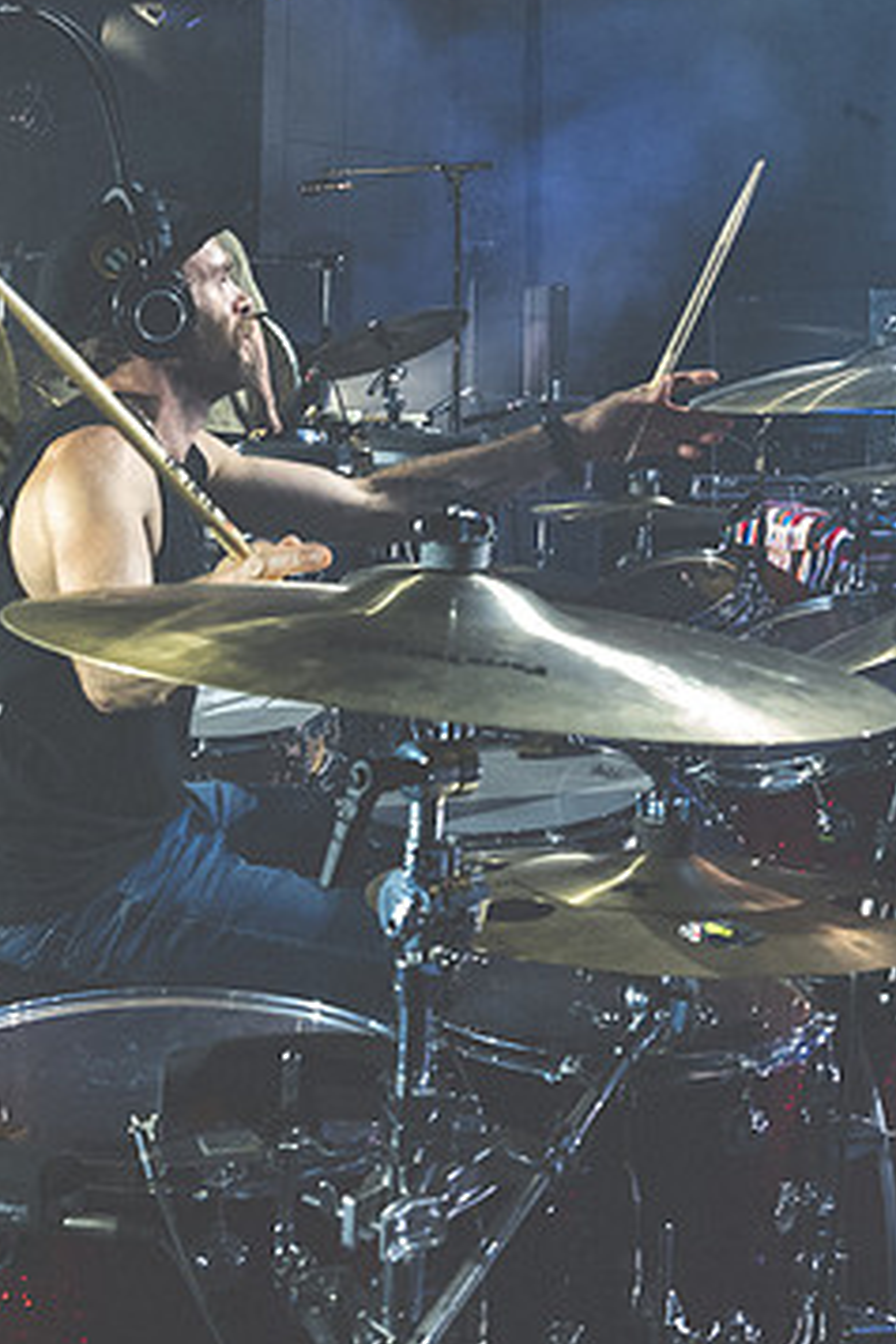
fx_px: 1792
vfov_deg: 40.8
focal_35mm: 48
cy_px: 486
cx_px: 240
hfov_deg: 27.7
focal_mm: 24
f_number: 5.6
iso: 2500
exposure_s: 1/320
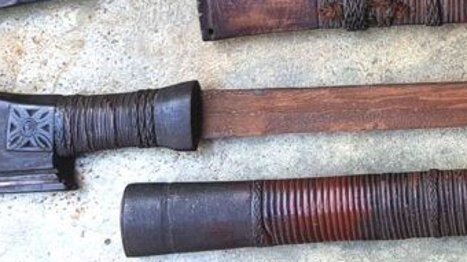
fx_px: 928
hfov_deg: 26.3
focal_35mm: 75
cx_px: 500
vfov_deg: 15.9
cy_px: 19
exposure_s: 1/125
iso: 40
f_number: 1.7
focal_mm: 4.3
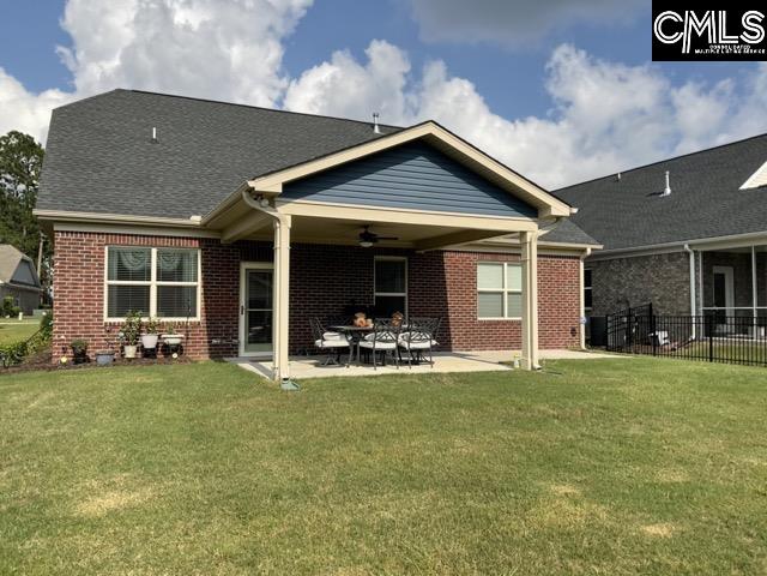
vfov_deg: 48.2
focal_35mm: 29
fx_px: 643
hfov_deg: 61.7
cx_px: 384
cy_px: 288
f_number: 1.8
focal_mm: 3
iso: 16
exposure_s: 1/2141
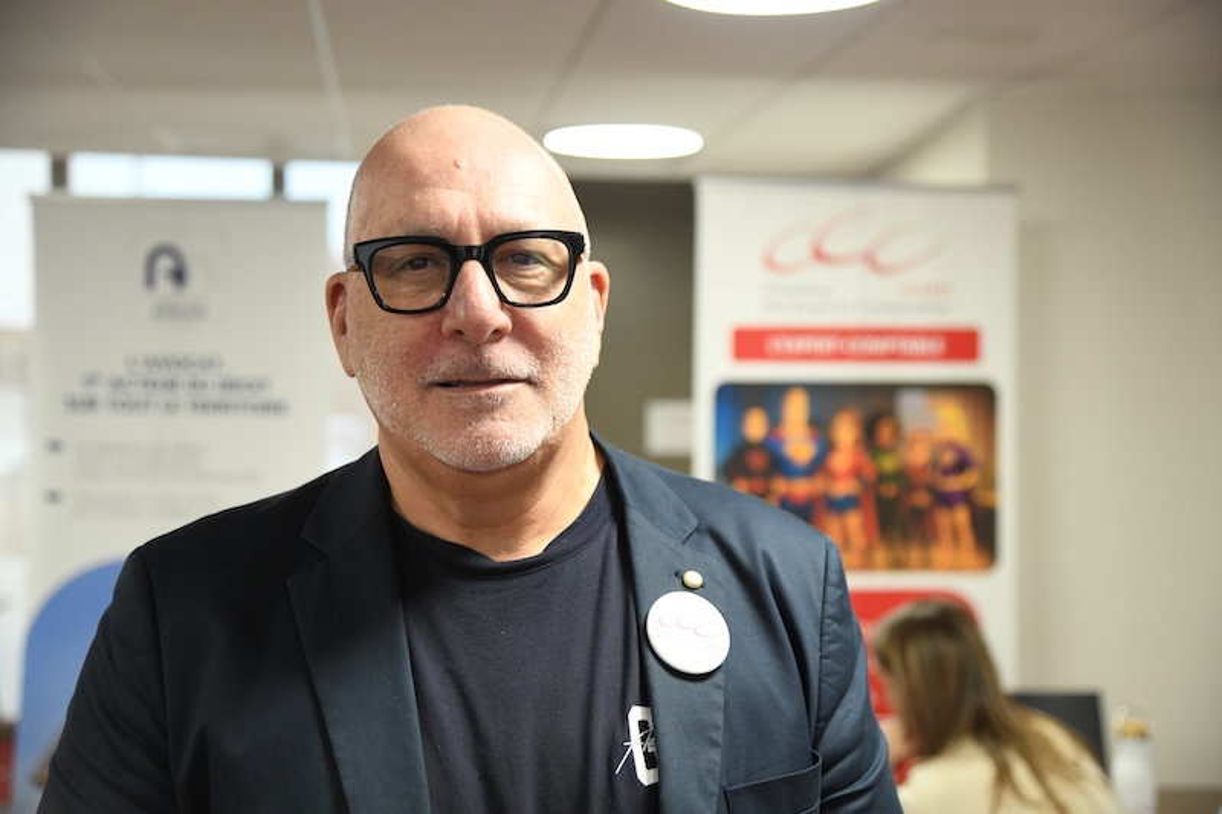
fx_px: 1866
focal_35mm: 55
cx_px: 611
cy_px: 407
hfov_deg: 36.3
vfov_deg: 24.6
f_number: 4
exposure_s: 1/80
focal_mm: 55
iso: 1600
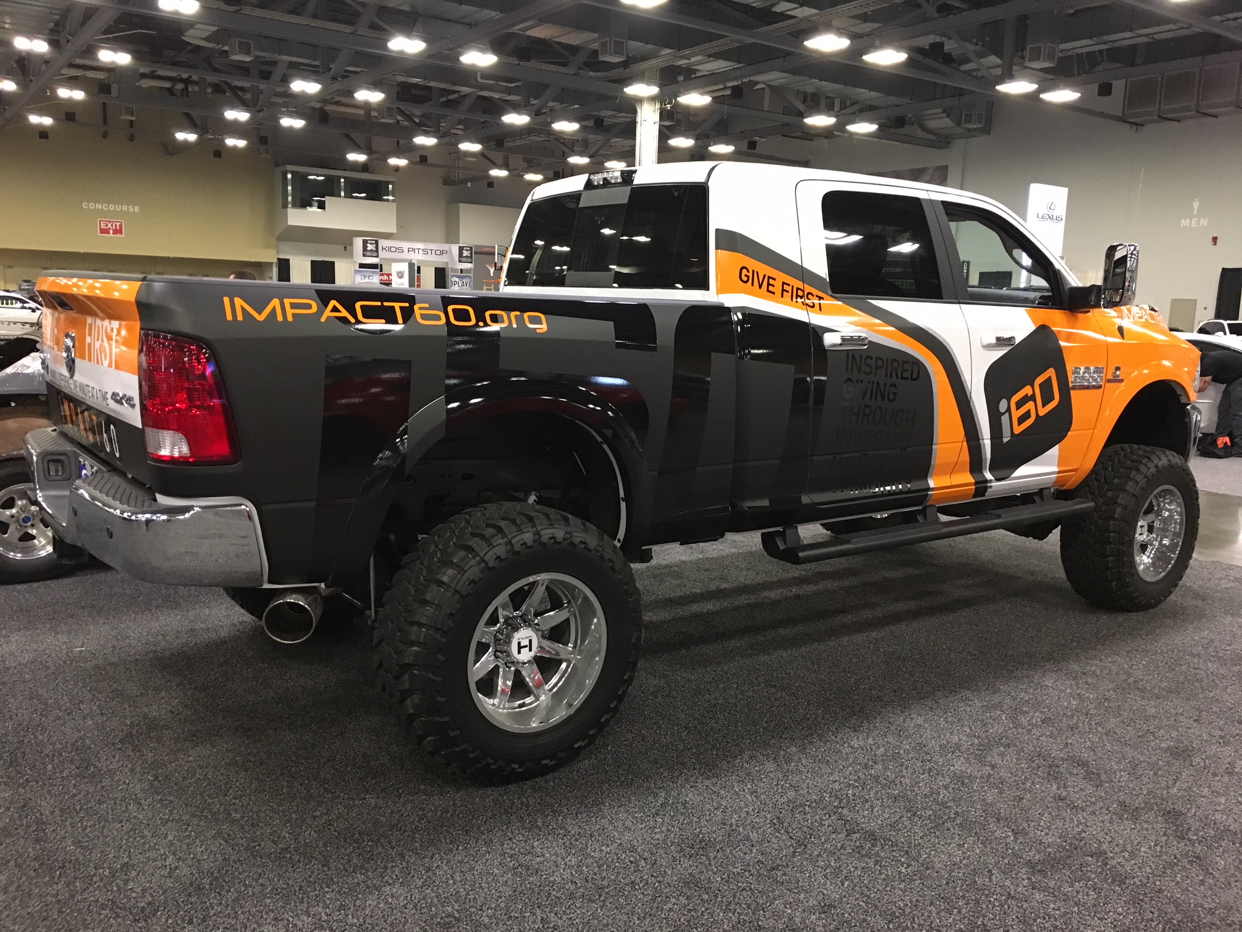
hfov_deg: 61.7
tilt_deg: -8.5
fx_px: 1041
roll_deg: -2.3
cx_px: 621
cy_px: 466
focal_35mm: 29
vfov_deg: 48.2
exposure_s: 1/30
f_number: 2.2
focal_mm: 4.15
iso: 200
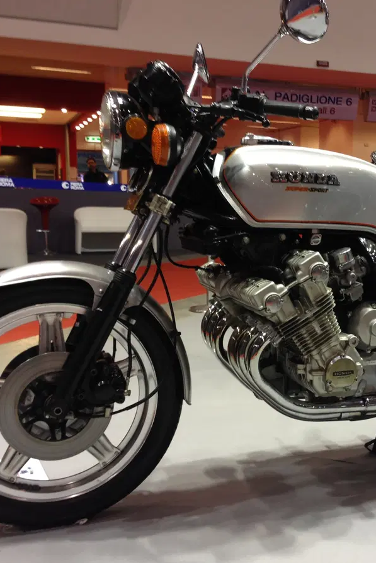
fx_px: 720
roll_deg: -0.5
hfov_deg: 28.8
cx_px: 288
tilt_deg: -8.7
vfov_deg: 42.7
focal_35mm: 46
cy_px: 282
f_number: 2.4
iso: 50
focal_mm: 4.12
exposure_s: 1/20
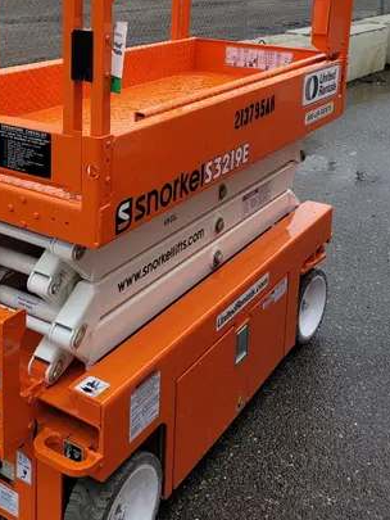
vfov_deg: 38.9
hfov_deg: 30.5
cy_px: 107
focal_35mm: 47
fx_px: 706
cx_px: 114
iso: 40
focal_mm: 5.4
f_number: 1.8
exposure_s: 1/730
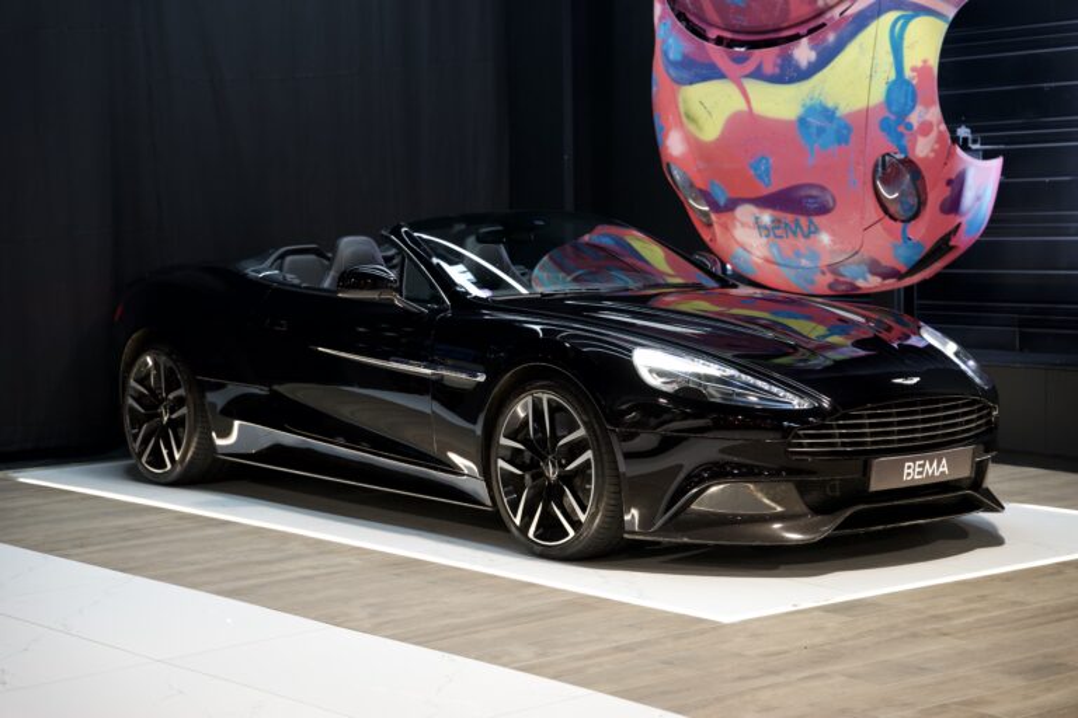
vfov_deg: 19.5
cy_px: 359
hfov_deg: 28.8
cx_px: 539
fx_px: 2096
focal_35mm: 70
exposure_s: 1/80
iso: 1250
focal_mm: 70
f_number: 3.5
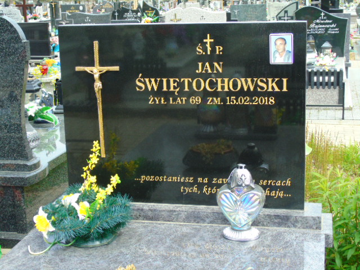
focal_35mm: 62
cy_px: 135
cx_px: 180
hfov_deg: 31.2
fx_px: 645
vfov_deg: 23.7
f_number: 4.5
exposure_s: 1/125
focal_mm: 11
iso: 80
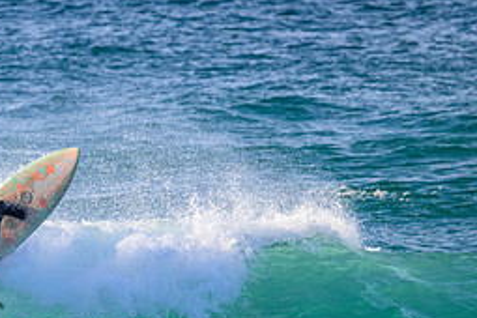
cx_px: -24
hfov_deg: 2.0
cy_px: 315
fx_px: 13885
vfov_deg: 1.3
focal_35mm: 1048
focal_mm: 460
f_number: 10
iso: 2800
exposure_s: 1/2000
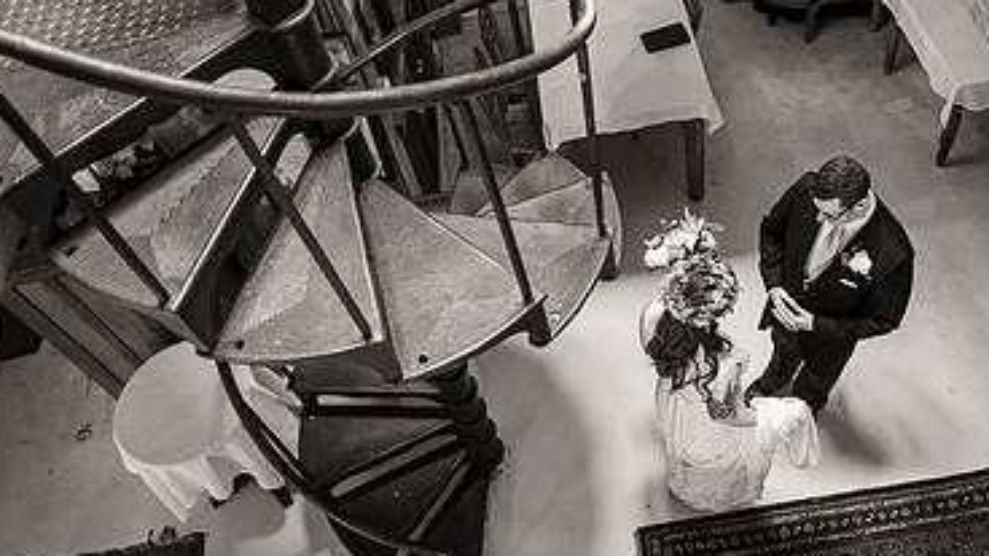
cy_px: 314
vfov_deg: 35.6
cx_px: 634
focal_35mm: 33
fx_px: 865
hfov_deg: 58.5
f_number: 2.8
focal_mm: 20
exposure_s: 1/40
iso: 1000
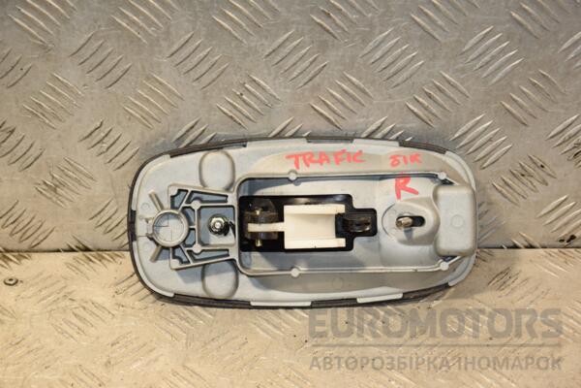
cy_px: 194
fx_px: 1404
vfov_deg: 15.7
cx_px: 290
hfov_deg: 23.4
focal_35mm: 87
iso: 800
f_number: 5.6
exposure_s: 1/200
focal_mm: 58
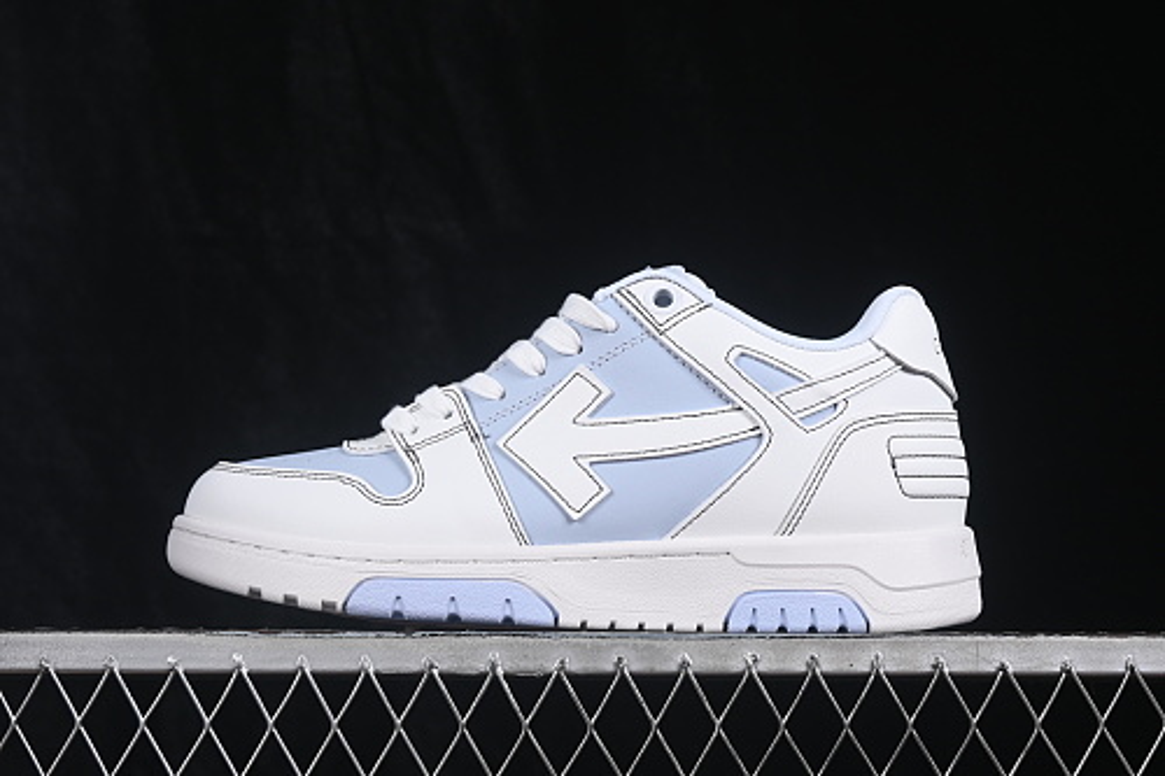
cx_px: 582
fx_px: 2426
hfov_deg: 27.0
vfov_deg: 18.2
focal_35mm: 75
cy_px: 388
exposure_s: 1/80
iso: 160
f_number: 8
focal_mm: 50
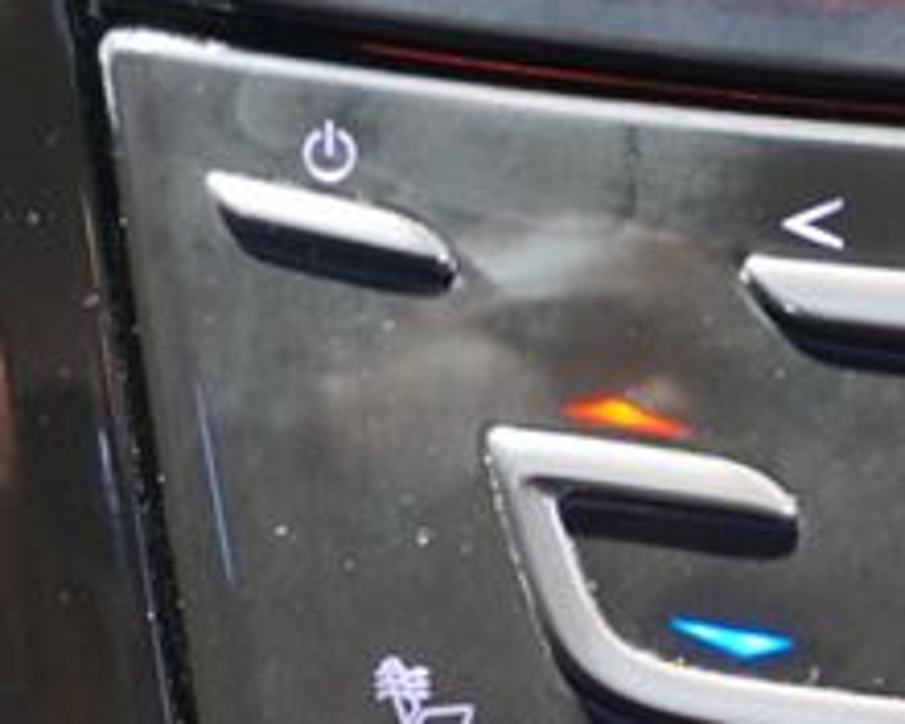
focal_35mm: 135
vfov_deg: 11.3
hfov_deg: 13.9
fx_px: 3626
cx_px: 1053
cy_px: 634
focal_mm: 33
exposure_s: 1/60
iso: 400
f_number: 5
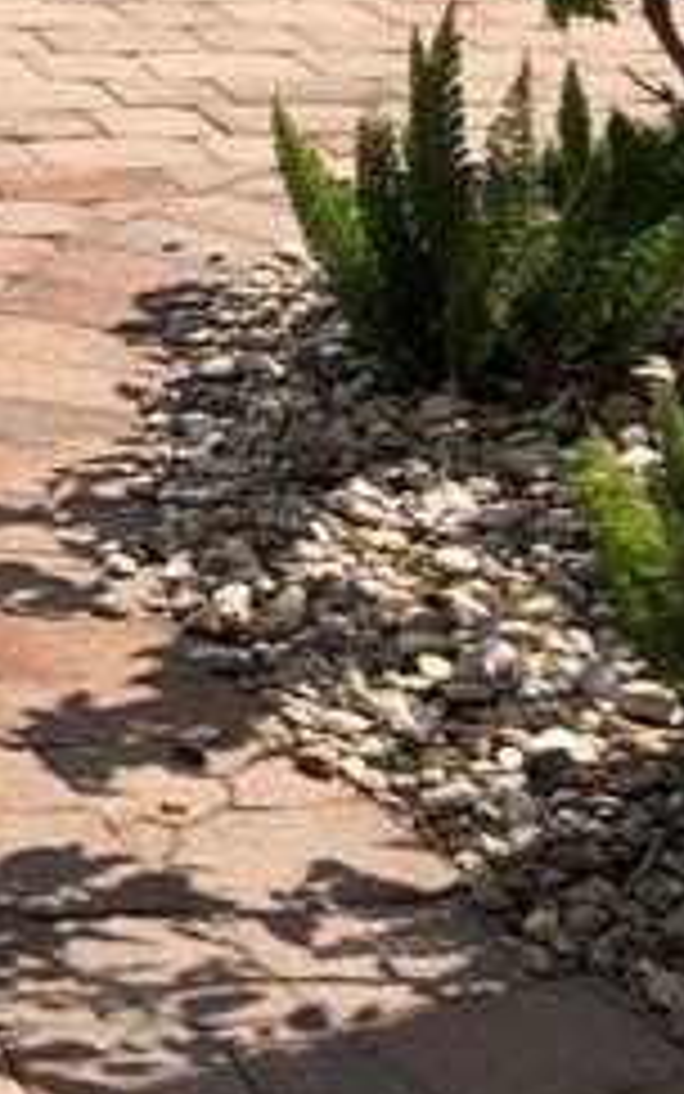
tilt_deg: -4.4
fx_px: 3726
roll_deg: +0.9
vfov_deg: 15.5
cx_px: -1098
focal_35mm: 125
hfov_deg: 9.1
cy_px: -500
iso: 20
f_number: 1.8
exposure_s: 1/3003
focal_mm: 3.99
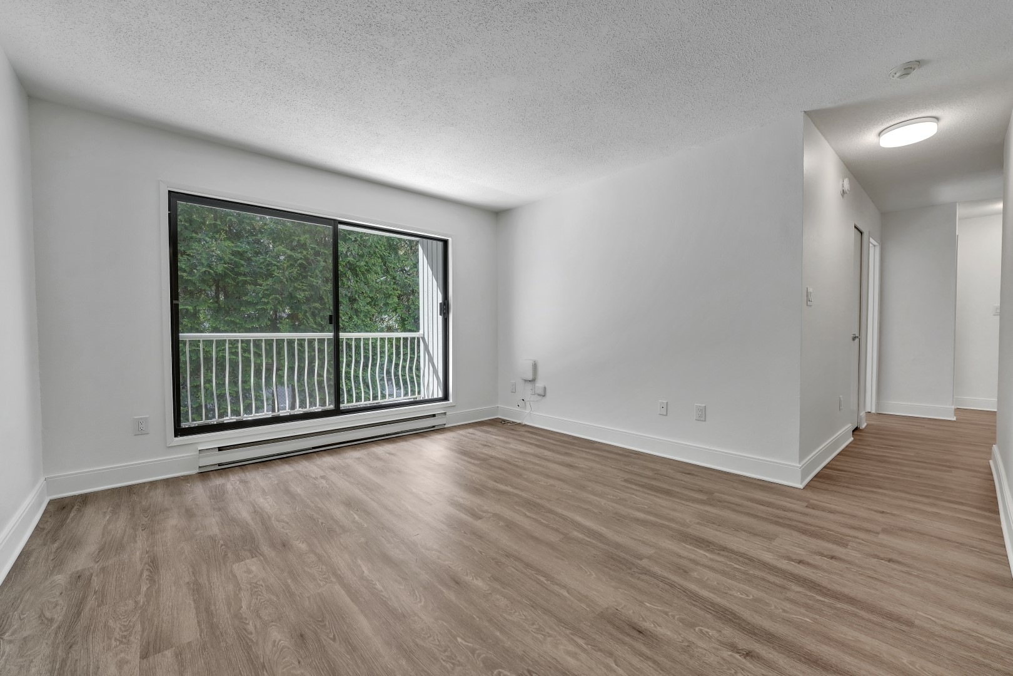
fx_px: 414
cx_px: 506
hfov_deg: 101.5
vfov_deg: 78.5
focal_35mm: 15
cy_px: 338
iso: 400
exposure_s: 1/80
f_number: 6.3
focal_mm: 14.7
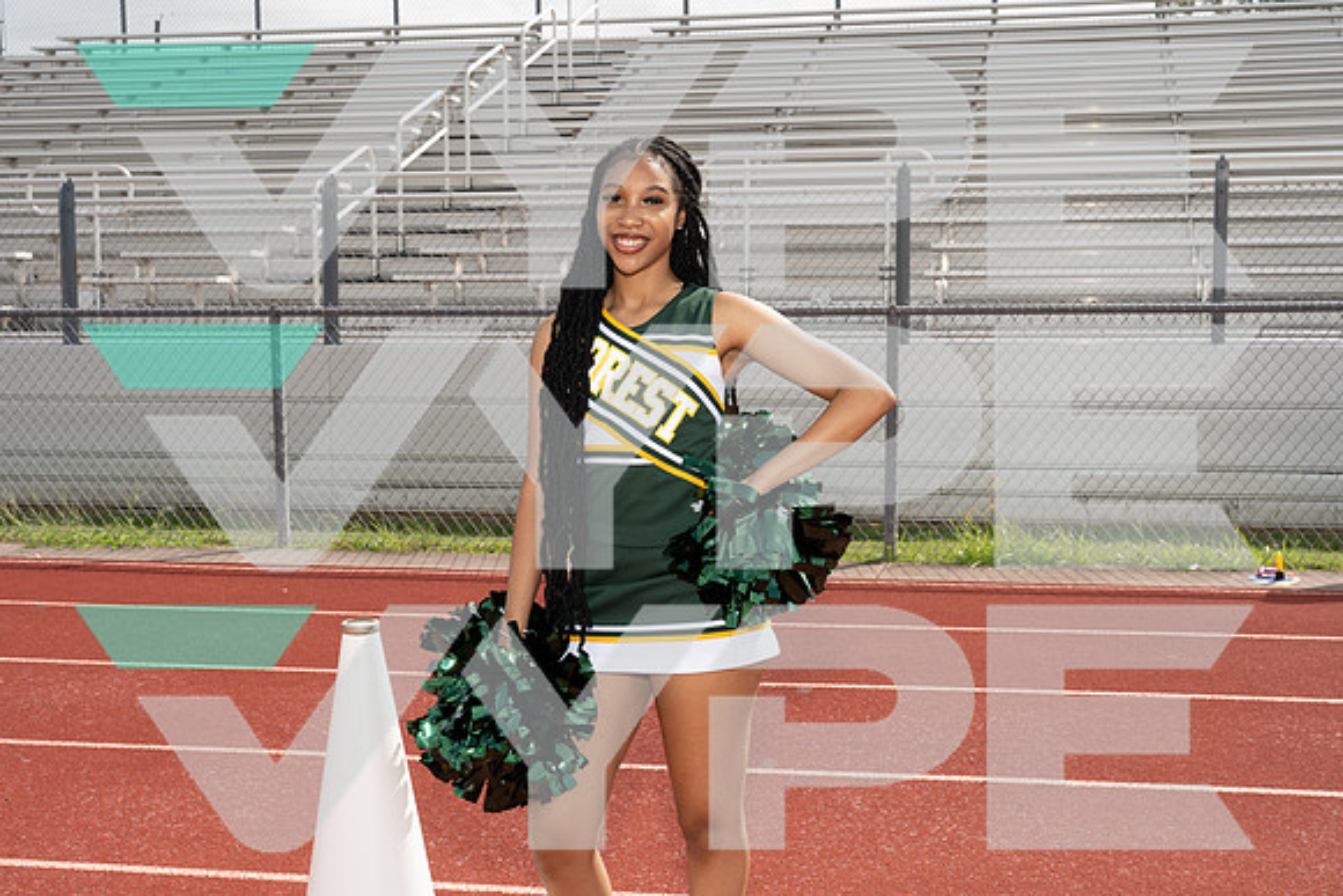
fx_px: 1866
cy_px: 448
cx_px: 672
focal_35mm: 50
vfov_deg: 27.0
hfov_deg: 39.6
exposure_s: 1/250
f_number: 11
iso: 200
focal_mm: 50
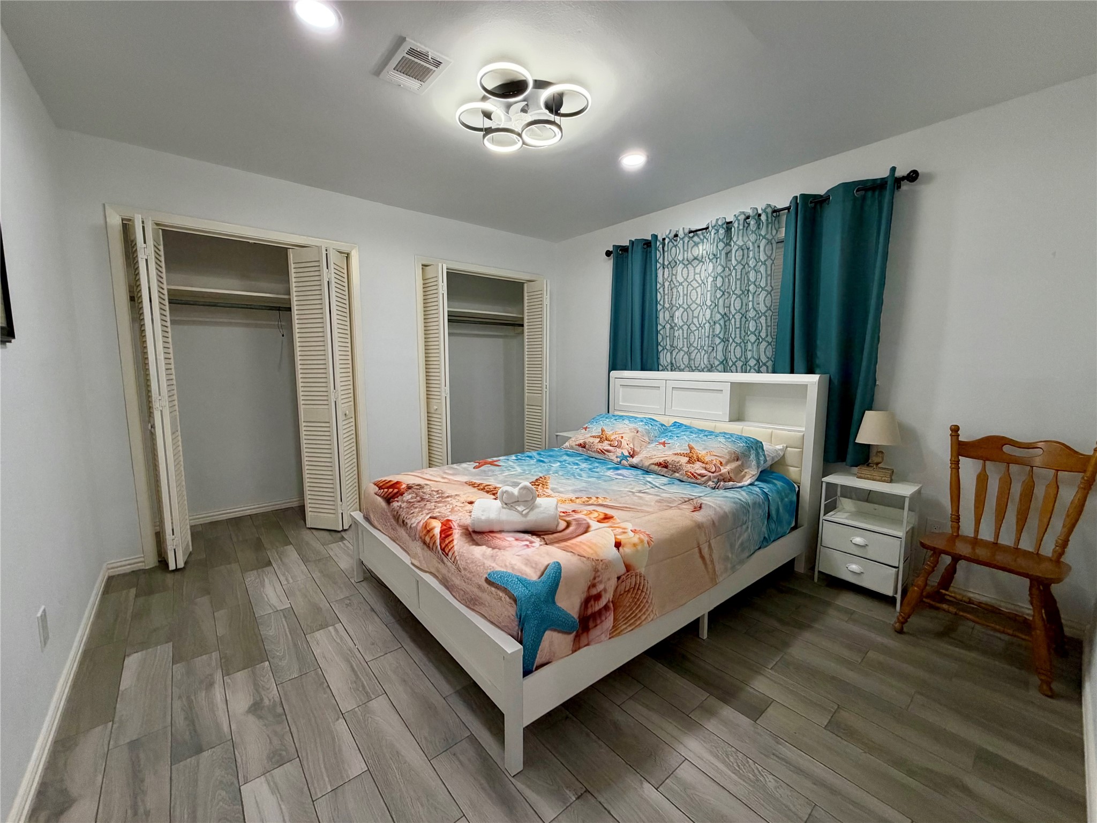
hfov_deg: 102.1
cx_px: 548
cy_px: 412
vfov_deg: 85.7
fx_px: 444
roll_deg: -0.1
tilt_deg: -6.1
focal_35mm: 14
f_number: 2.2
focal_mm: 2.22
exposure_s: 1/120
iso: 320
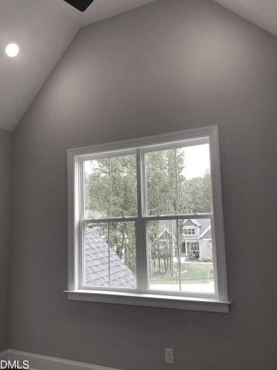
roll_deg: +2.2
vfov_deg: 61.7
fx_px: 310
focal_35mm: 29
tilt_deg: +5.7
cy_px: 191
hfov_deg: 48.2
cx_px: 142
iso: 20
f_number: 1.8
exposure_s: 1/127
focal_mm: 3.99
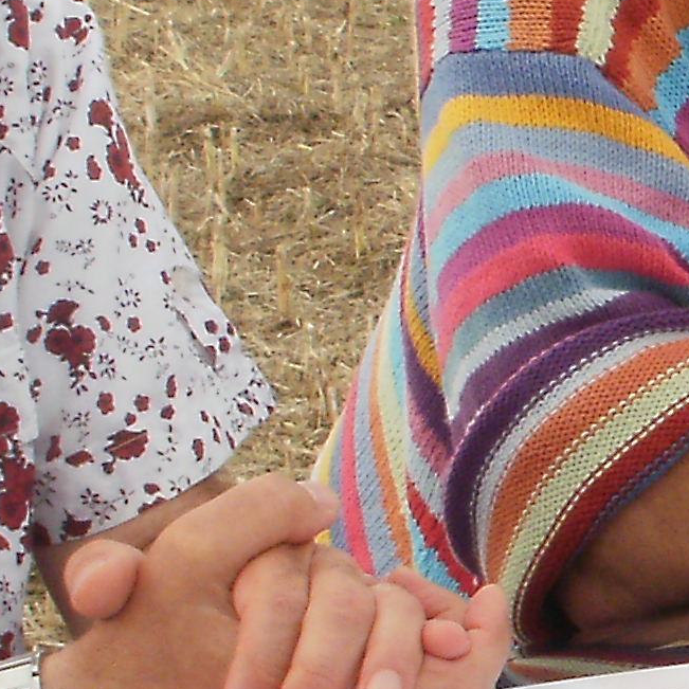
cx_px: 1210
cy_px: 306
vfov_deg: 9.0
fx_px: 4369
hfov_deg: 8.7
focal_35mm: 194
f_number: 5.6
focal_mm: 6.3
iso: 100
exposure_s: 1/250
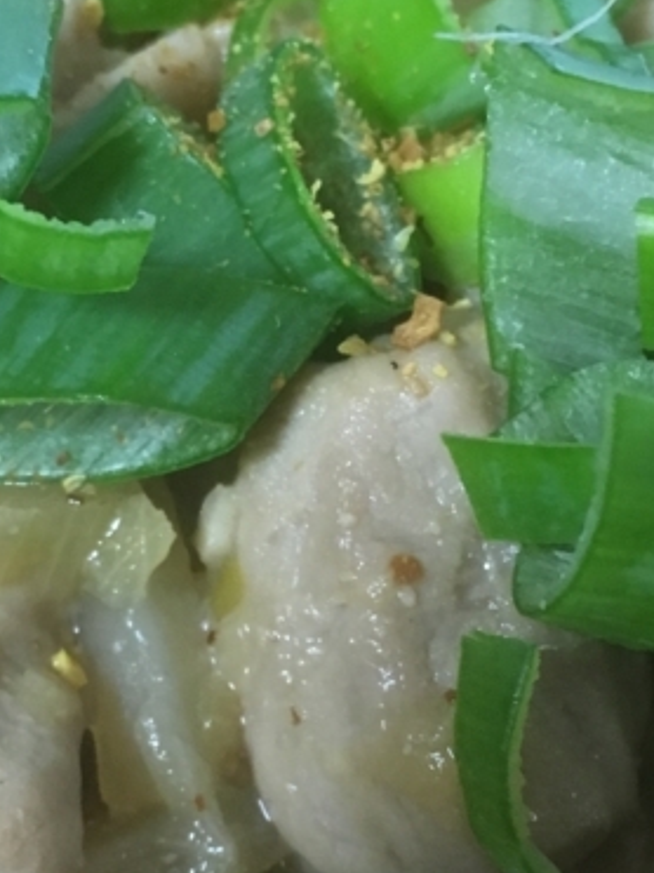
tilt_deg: -57.8
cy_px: 626
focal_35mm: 80
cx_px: 254
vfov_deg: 24.2
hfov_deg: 18.4
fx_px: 2016
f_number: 2.2
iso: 200
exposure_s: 1/17
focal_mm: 4.15
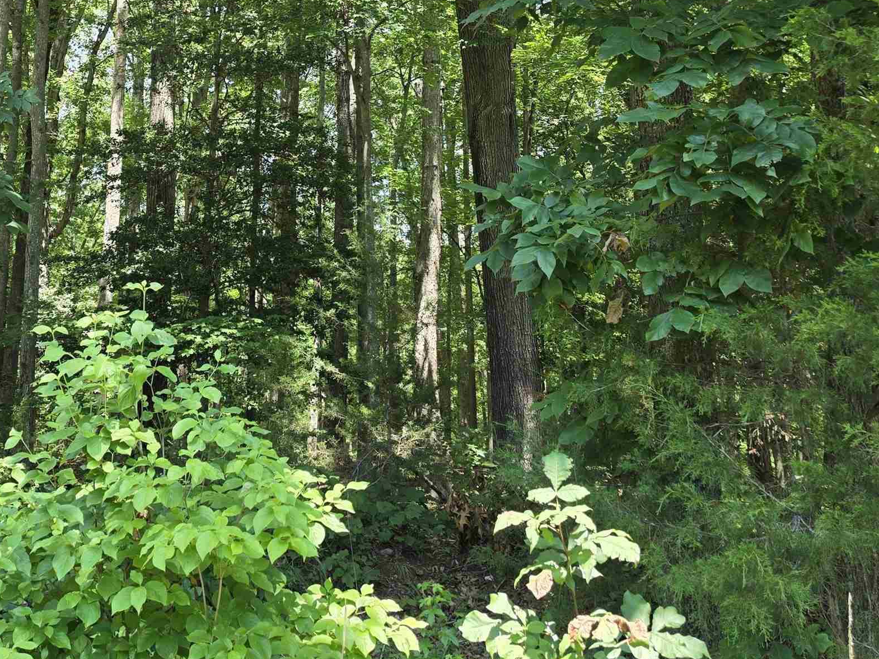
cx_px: 236
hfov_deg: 41.0
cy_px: 90
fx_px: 1143
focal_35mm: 45
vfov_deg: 31.0
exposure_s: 1/180
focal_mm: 6.5
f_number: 1.4
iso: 25
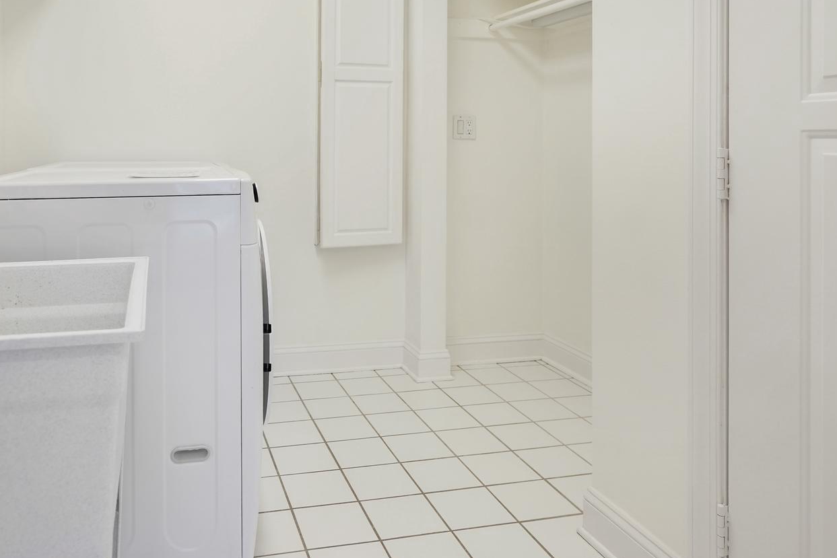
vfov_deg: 45.9
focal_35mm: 28
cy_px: 197
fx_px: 651
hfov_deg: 64.6
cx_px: 318
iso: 320
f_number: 3.2
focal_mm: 17
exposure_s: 1/40
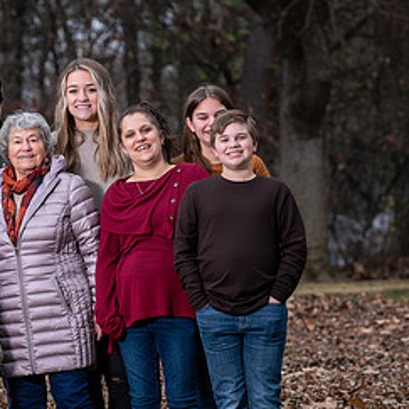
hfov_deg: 6.9
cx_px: -52
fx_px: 3395
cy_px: 255
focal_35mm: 254
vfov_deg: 6.9
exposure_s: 1/125
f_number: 4
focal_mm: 125
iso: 200
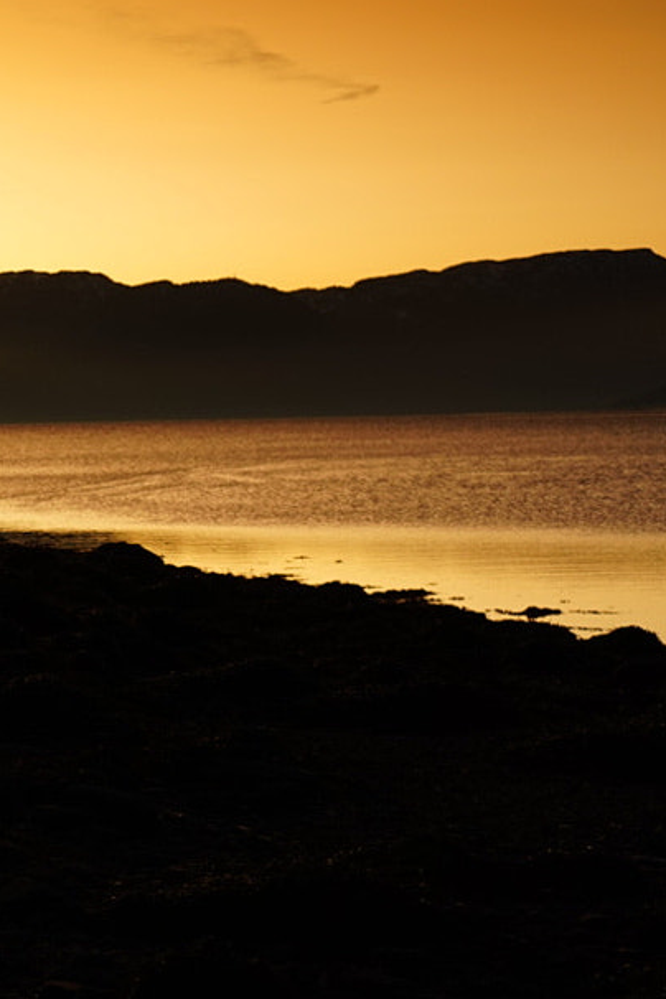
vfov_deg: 18.3
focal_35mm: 111
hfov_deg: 11.6
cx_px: -465
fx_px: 3080
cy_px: 260
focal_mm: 42
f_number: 4.5
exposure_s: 1/15
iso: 100
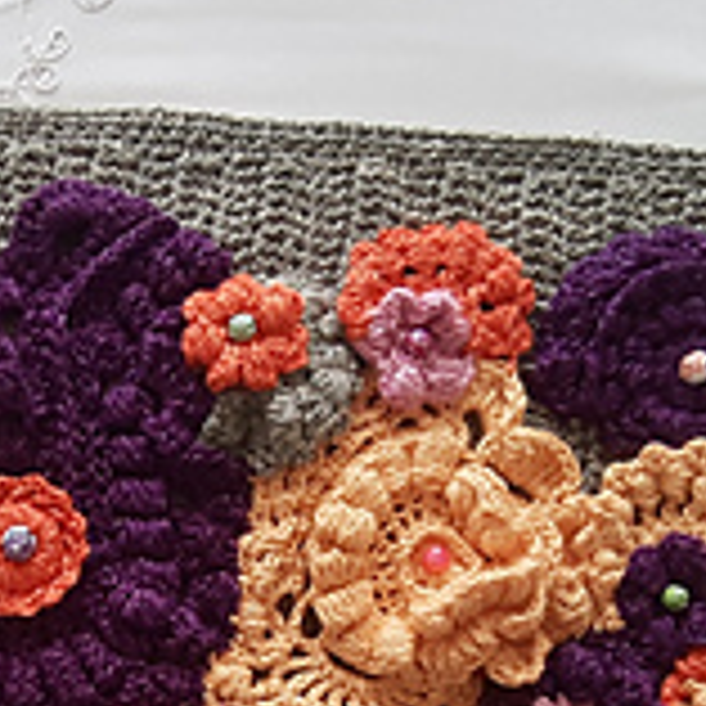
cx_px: 31
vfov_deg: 24.5
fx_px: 1500
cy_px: 796
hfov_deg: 25.4
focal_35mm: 65
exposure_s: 1/40
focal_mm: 1.87
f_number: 2.4
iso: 100
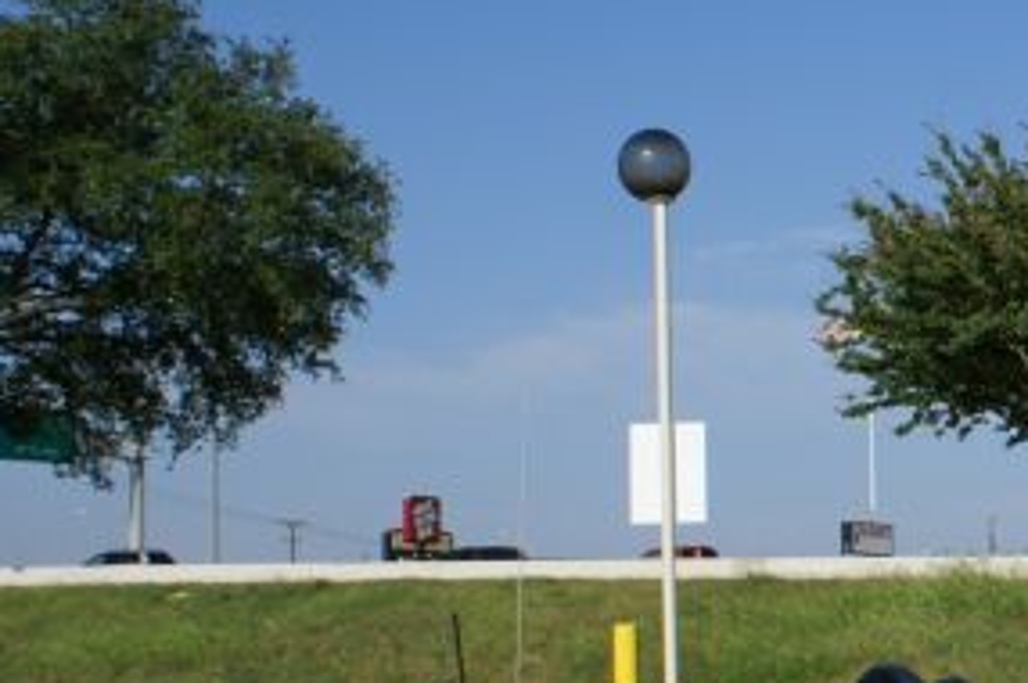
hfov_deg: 21.4
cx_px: 1409
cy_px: 480
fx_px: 2396
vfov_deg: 16.2
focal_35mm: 84
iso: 100
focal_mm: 20
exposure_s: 1/320
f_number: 10
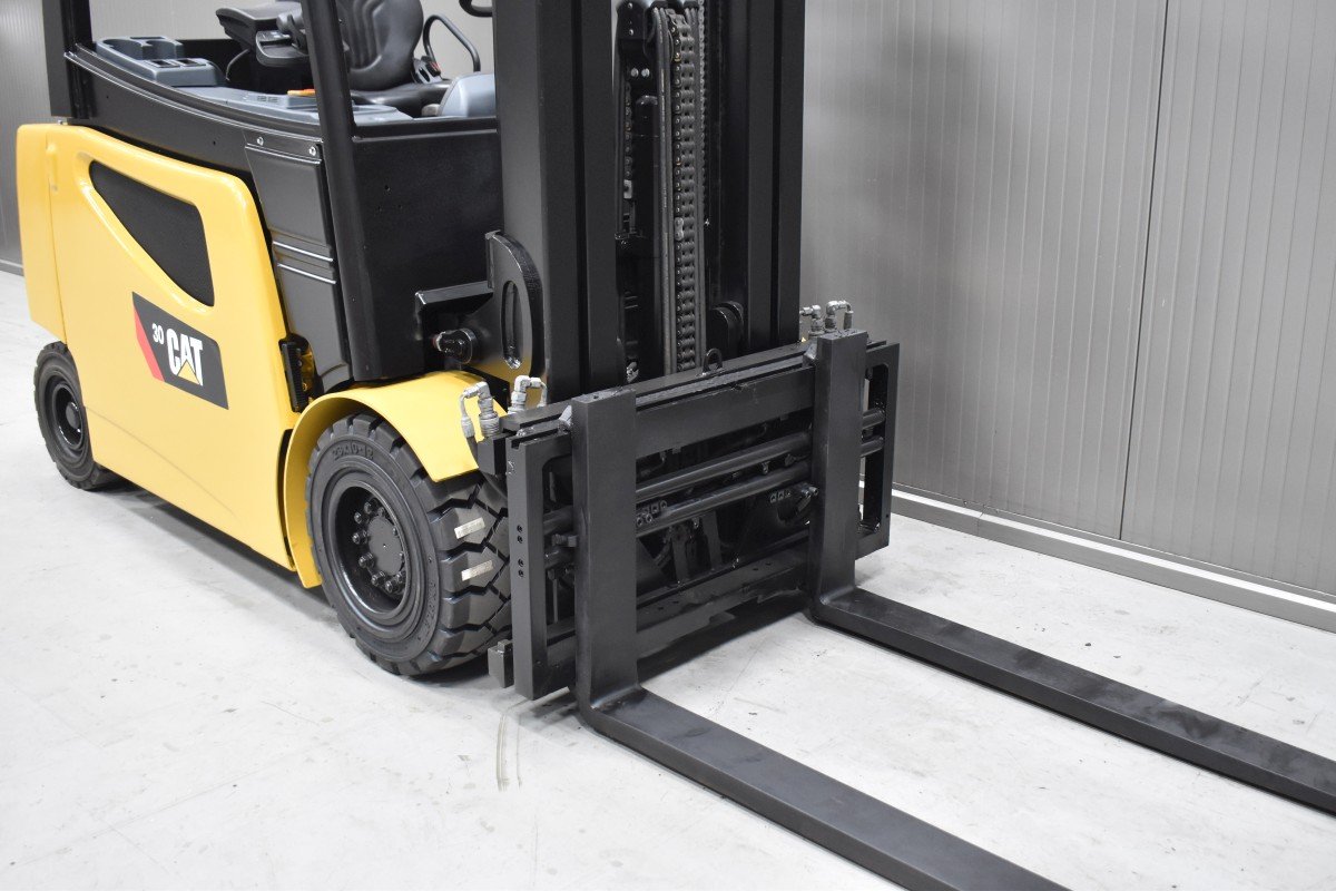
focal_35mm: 36
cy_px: 446
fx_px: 1336
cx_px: 668
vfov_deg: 36.9
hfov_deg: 53.1
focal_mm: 24
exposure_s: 1/30
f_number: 4.5
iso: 1600
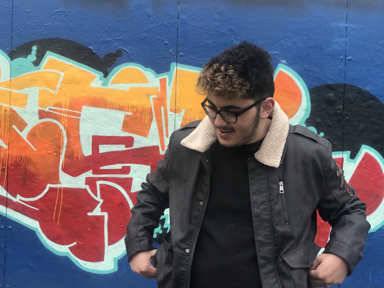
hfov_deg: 33.8
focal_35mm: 57
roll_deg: -1.3
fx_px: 632
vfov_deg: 25.7
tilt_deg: +0.5
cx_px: 192
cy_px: 144
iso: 32
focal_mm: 6.6
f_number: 2.8
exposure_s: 1/50
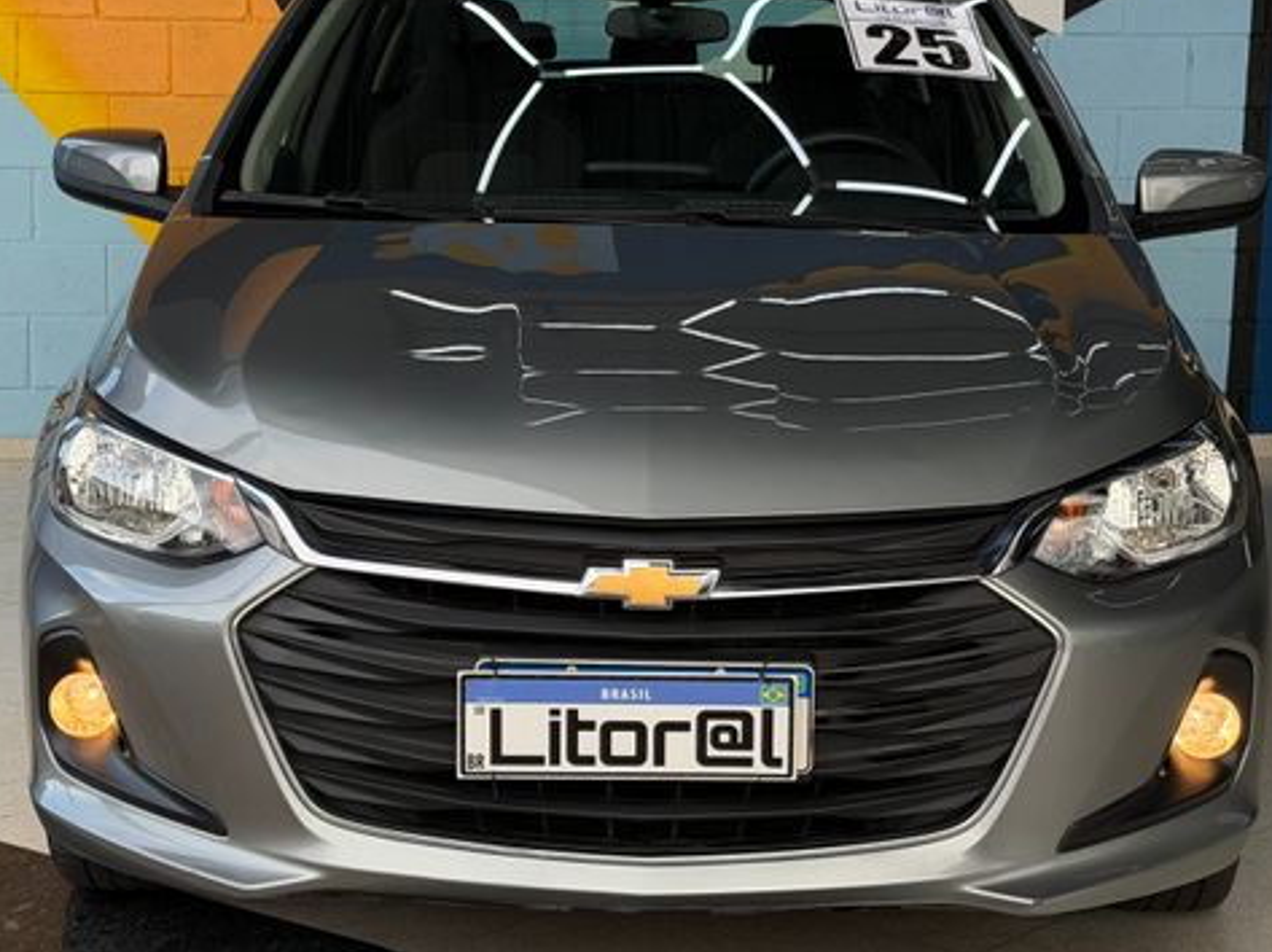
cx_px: 621
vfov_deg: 18.9
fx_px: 2864
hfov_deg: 25.0
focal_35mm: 78
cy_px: 438
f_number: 1.78
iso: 80
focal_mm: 6.76
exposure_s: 1/561
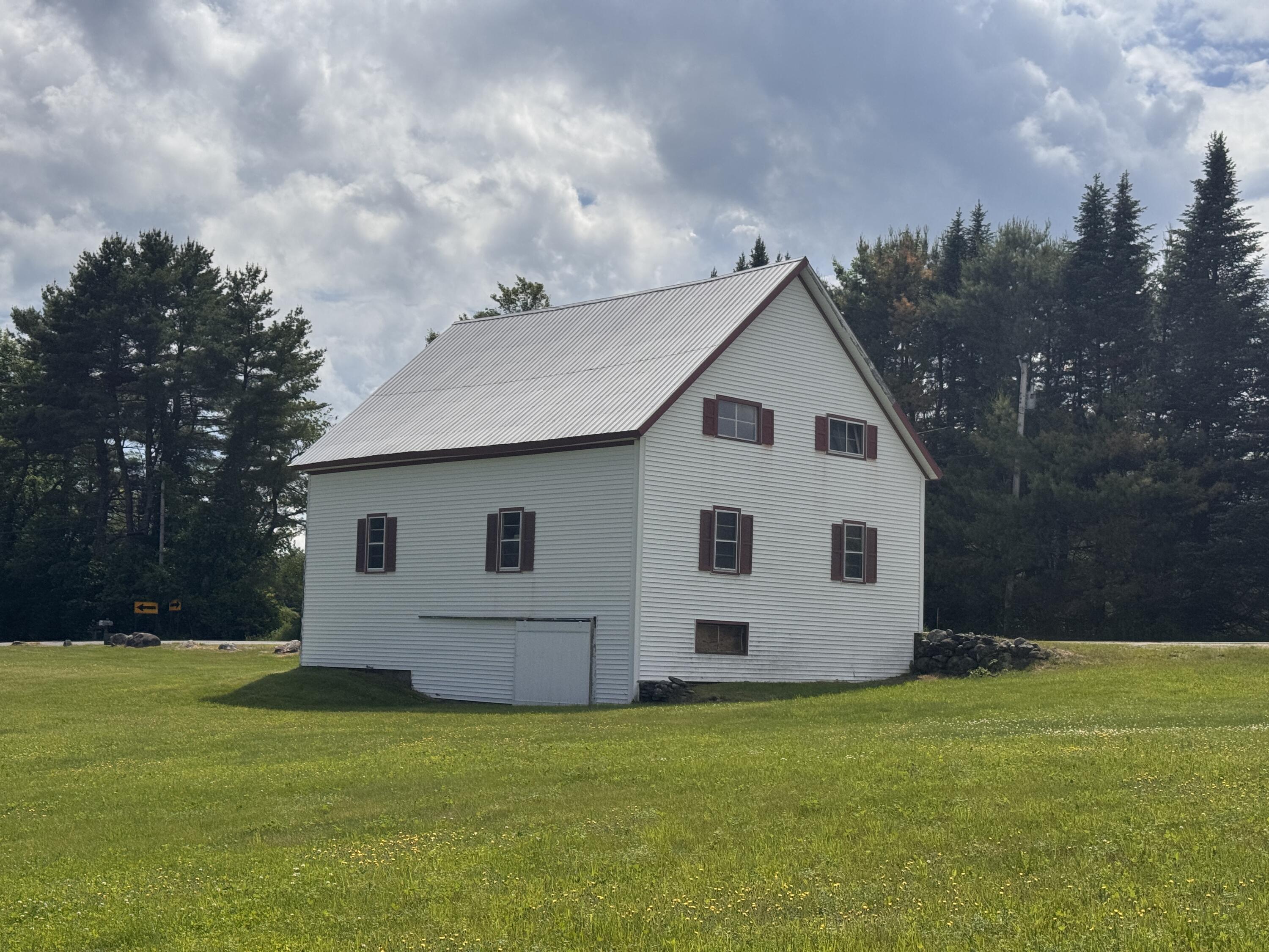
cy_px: 476
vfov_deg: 30.3
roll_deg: -1.6
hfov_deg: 39.7
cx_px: 634
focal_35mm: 48
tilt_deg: +5.0
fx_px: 1760
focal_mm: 6.76
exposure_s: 1/12500
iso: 64
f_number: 1.78
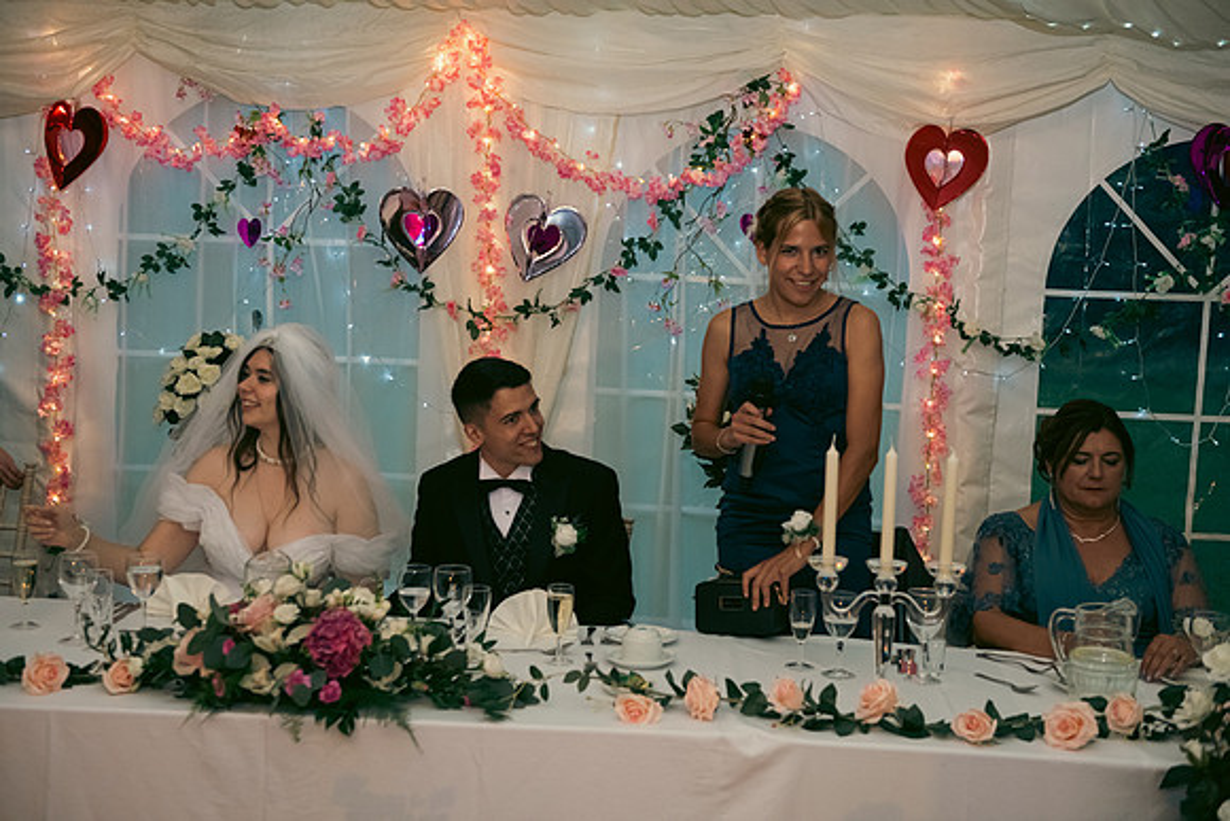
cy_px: 410
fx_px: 1640
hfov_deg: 41.1
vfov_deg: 28.1
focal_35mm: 48
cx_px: 615
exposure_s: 1/160
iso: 800
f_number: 3.5
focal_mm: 48
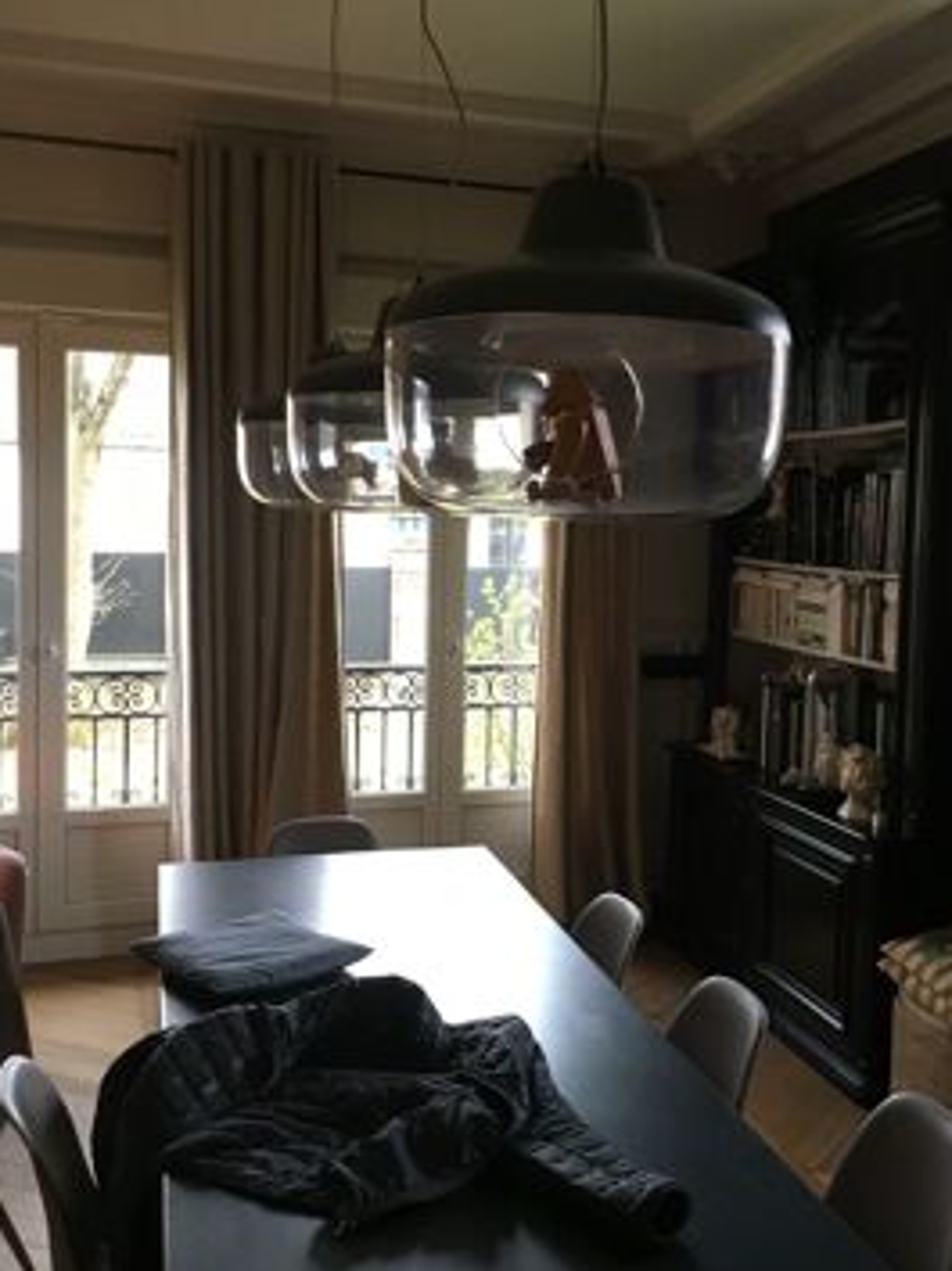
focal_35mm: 35
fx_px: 1285
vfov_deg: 52.6
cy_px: 580
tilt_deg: -3.5
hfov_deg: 40.5
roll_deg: -1.8
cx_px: 560
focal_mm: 4.15
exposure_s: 1/33
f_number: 2.2
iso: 160
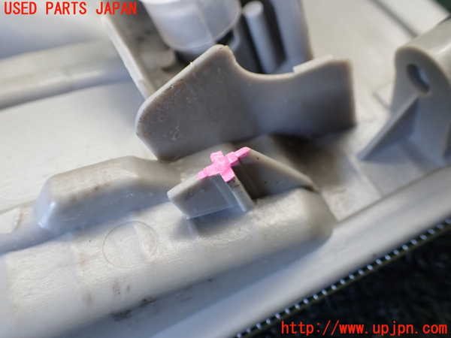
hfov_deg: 60.0
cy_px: 169
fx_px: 391
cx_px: 226
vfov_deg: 46.8
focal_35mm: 30
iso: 250
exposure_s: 1/125
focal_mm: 5.4
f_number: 2.3
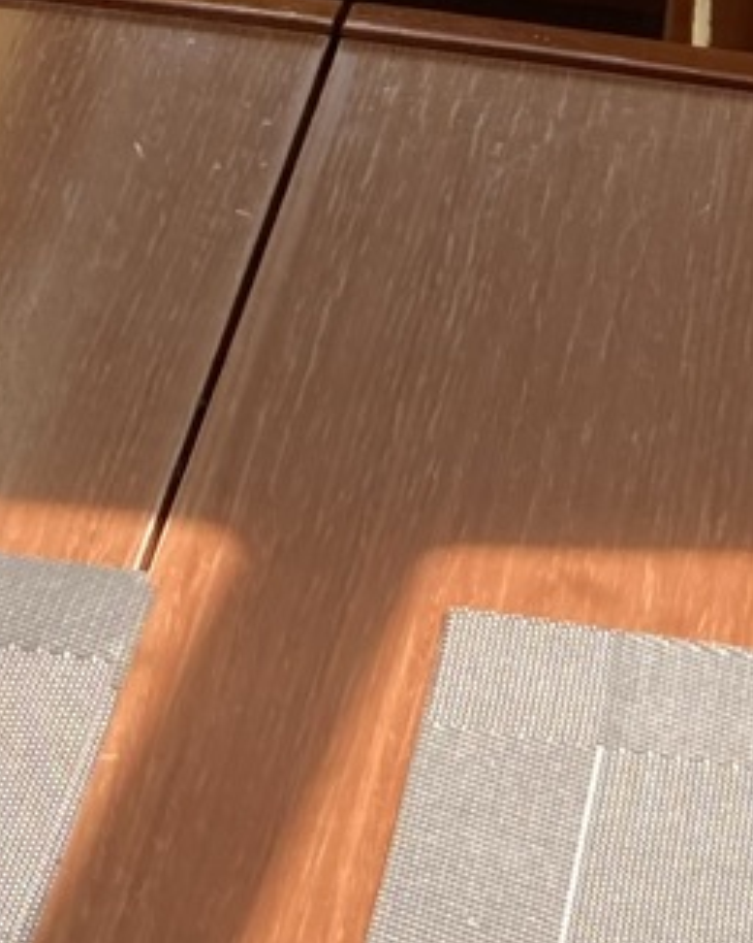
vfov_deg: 10.6
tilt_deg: -17.8
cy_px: -681
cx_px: 608
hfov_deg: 8.9
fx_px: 4822
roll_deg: -5.6
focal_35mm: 173
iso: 25
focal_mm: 3.99
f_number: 1.8
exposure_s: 1/121
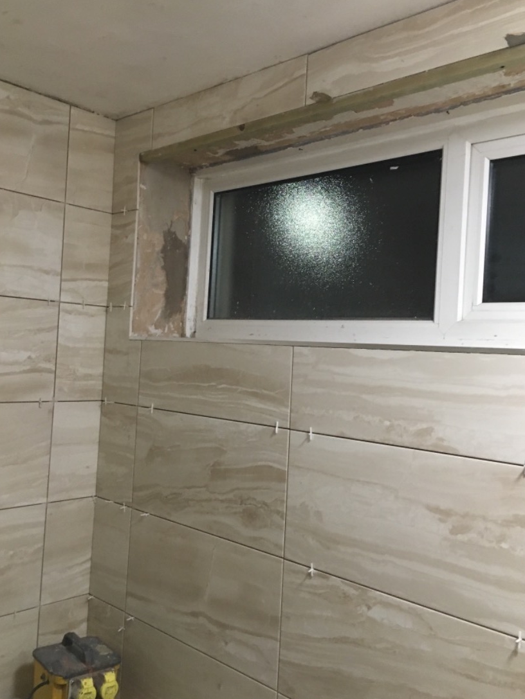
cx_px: 265
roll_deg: -2.6
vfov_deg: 56.8
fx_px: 647
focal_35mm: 32
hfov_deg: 44.2
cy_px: 333
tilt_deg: +4.0
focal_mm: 4.15
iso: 200
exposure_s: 1/33
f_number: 2.2
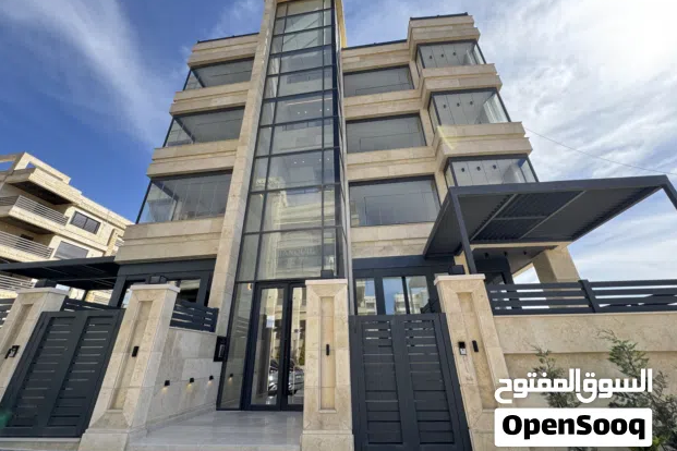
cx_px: 330
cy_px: 211
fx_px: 282
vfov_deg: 77.2
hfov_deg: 100.4
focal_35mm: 15
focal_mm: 2.22
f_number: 2.2
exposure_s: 1/453
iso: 40
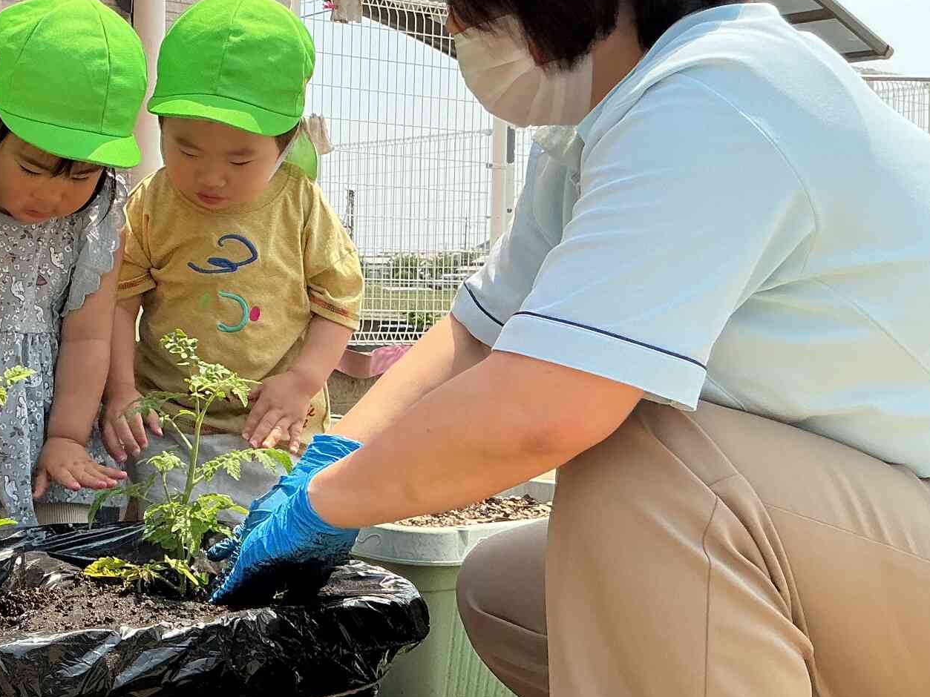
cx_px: 57
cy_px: 270
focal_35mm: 56
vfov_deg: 26.0
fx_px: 1505
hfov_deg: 32.3
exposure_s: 1/1035
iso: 25
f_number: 1.8
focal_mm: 3
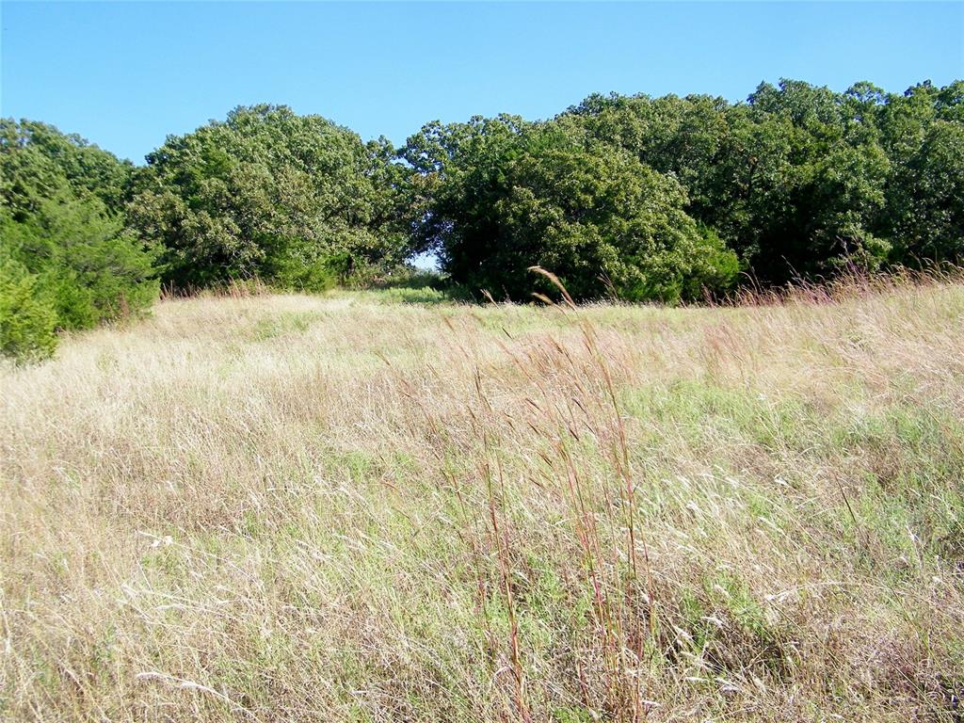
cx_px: 482
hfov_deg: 50.1
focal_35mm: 37
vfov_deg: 38.7
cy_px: 362
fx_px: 1030
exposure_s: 1/125
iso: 80
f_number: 7.4
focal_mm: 6.6
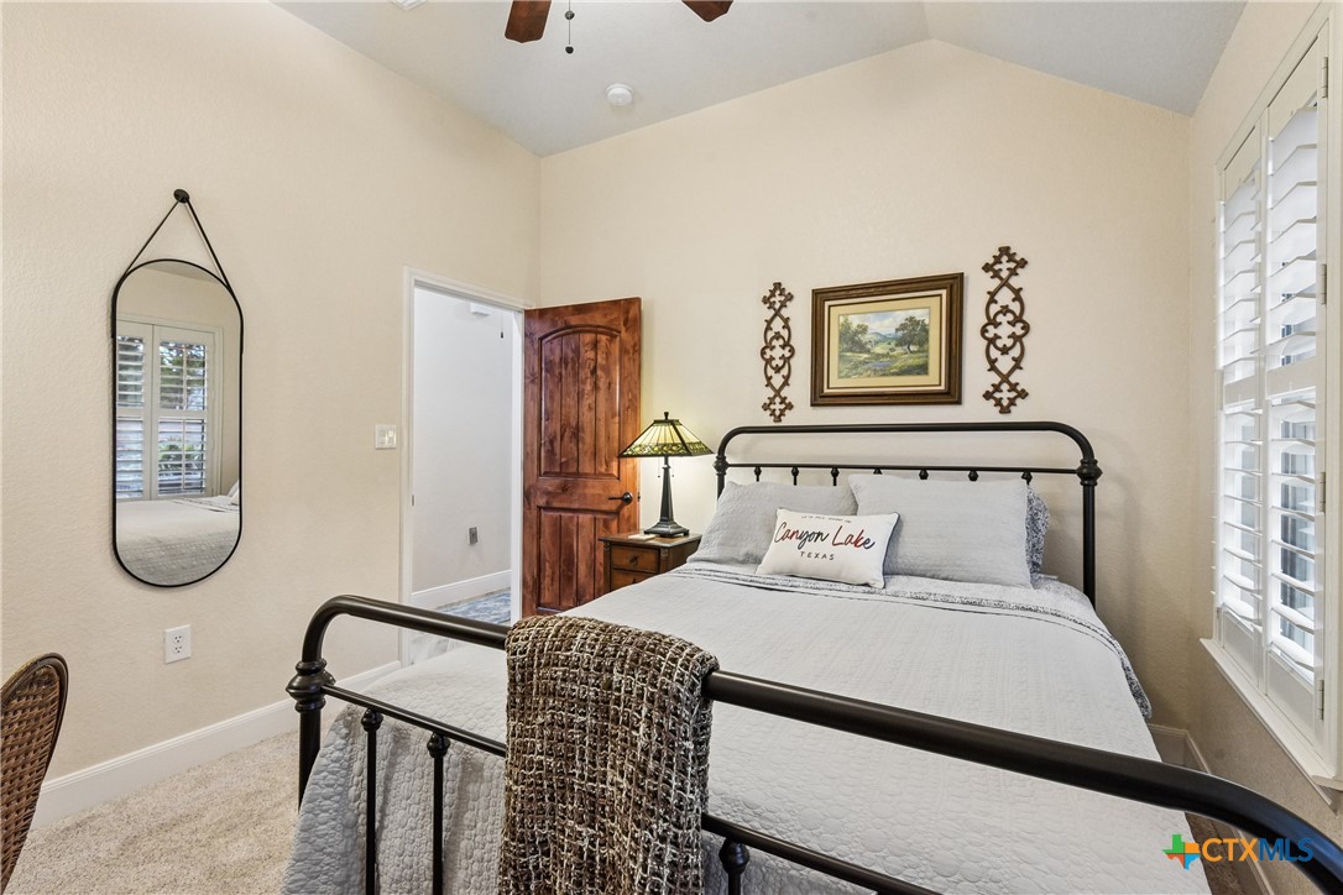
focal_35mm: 17
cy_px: 448
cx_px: 672
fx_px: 634
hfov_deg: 93.3
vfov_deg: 70.4
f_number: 8
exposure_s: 1/15
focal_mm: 17
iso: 2800
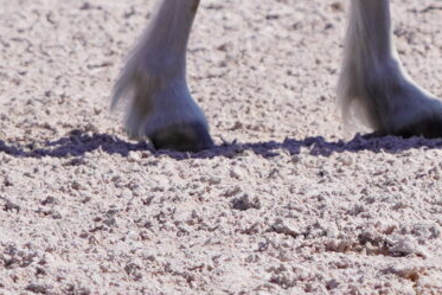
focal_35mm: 875
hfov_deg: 2.4
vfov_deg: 1.6
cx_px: 564
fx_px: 10752
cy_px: -438
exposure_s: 1/800
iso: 100
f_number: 5
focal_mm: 85
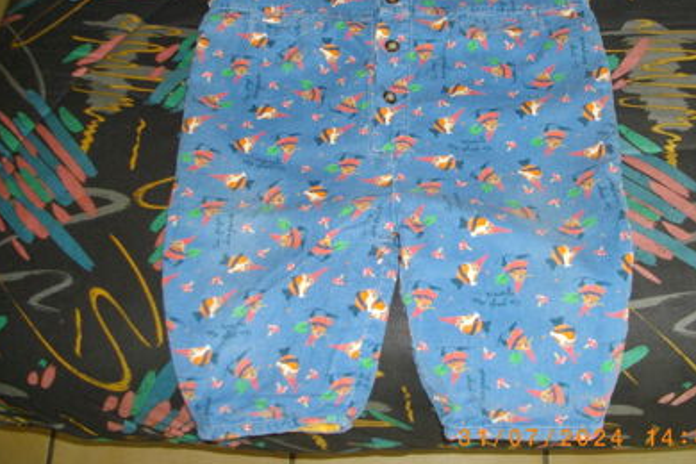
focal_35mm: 41
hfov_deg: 47.3
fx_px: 793
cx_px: 384
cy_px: 186
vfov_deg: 32.5
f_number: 2.9
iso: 200
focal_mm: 5.7
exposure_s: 1/50
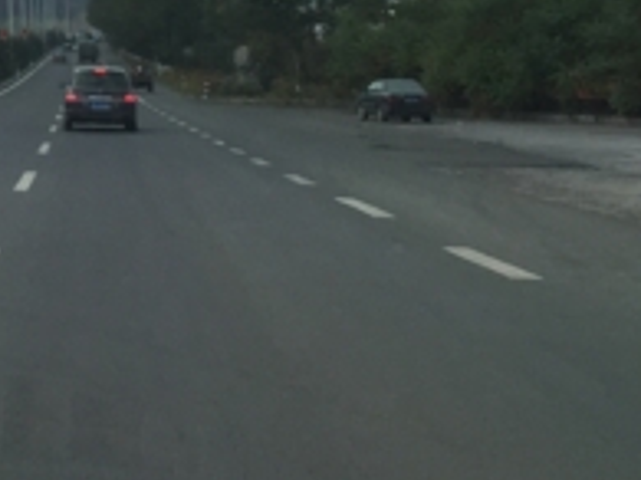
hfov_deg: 15.6
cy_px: -332
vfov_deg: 11.7
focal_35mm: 119
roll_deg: -0.9
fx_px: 2202
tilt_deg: +12.4
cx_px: -243
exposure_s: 1/1582
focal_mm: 4.15
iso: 32
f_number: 2.2
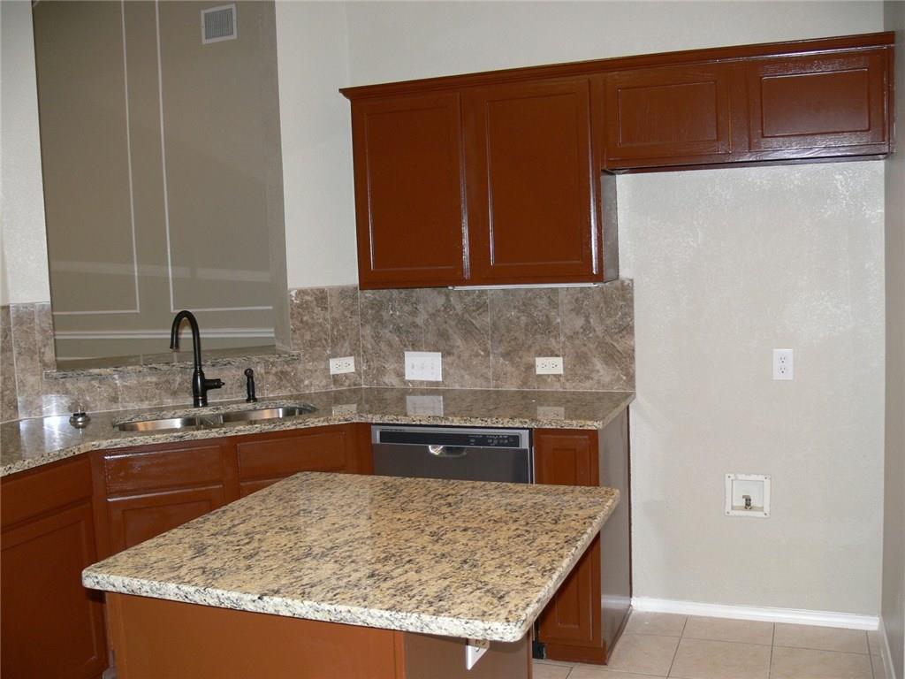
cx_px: 452
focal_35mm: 35
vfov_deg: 40.7
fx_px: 915
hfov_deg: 52.6
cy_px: 340
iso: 100
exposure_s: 1/30
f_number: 2.8
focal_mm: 7.4
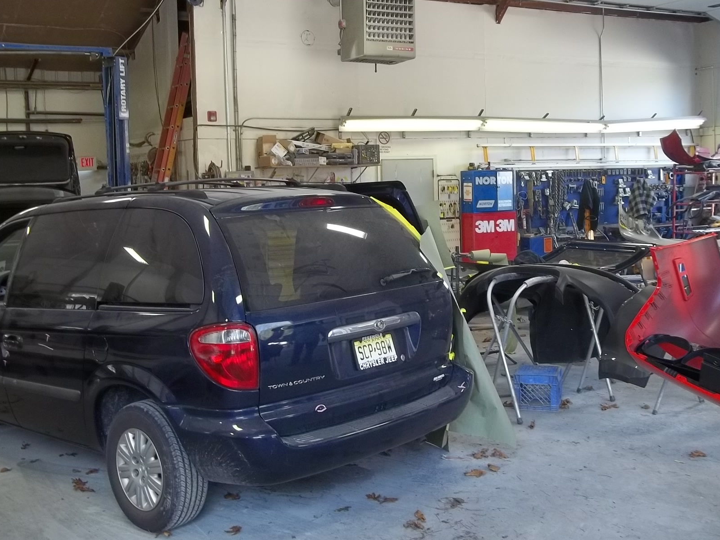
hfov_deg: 45.8
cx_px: 356
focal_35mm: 41
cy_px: 238
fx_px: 853
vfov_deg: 35.1
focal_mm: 5.7
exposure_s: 1/30
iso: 67
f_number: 2.9
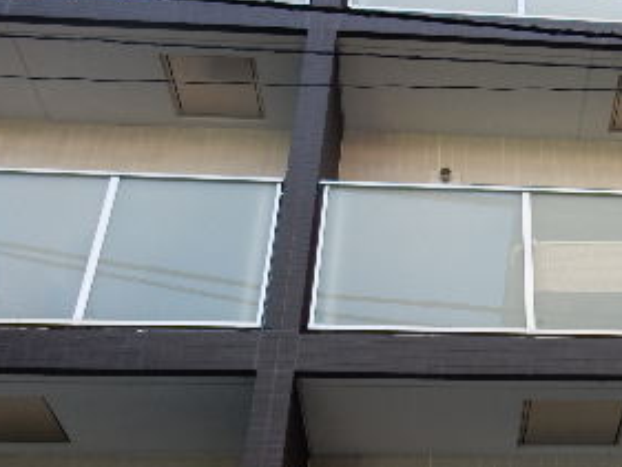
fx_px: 1025
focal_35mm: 57
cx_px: 576
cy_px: 235
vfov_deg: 25.7
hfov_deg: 31.9
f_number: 3.7
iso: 125
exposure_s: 1/160
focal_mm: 4.5
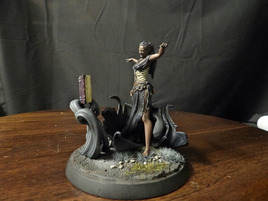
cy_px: 100
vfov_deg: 56.8
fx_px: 186
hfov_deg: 71.6
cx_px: 134
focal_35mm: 24
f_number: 3.2
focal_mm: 4.3
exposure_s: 1/2.1
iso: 800
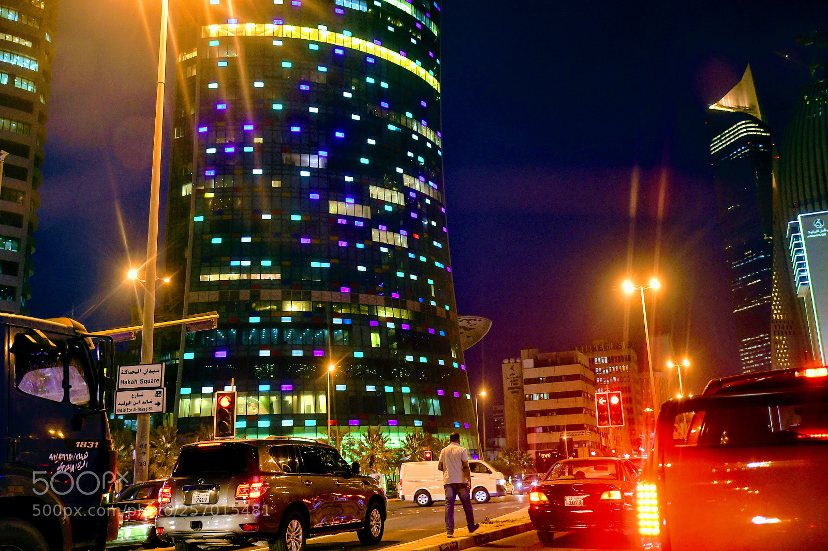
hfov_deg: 61.9
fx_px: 690
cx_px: 414
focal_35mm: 30
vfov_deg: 43.6
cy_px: 276
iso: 800
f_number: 1.4
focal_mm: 20
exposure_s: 1/125
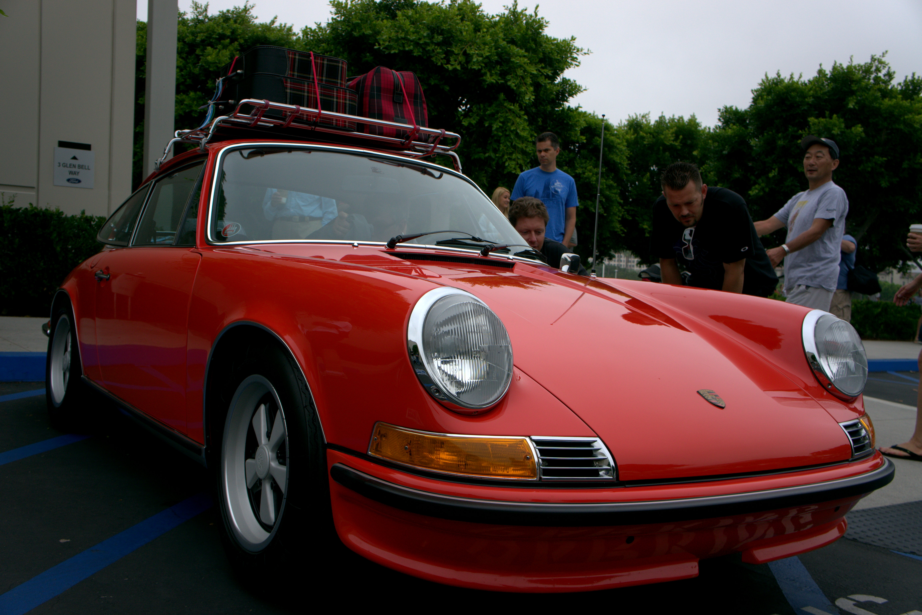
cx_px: 461
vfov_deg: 38.4
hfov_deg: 55.1
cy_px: 308
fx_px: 884
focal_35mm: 34
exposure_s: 1/500
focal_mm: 23
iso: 400
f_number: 5
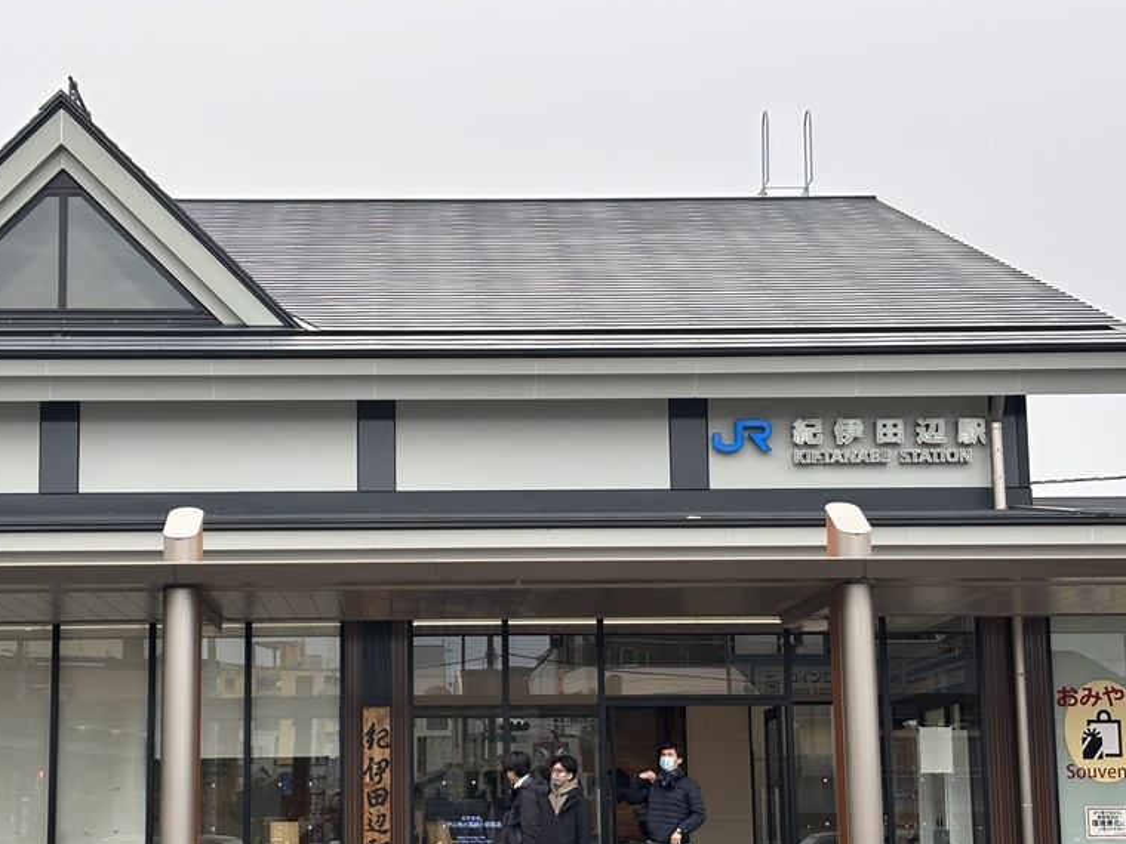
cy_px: 496
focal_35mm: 69
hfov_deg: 28.1
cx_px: 452
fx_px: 2244
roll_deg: +0.6
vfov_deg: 21.3
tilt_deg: +7.6
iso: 32
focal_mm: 5.96
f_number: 1.6
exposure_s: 1/384
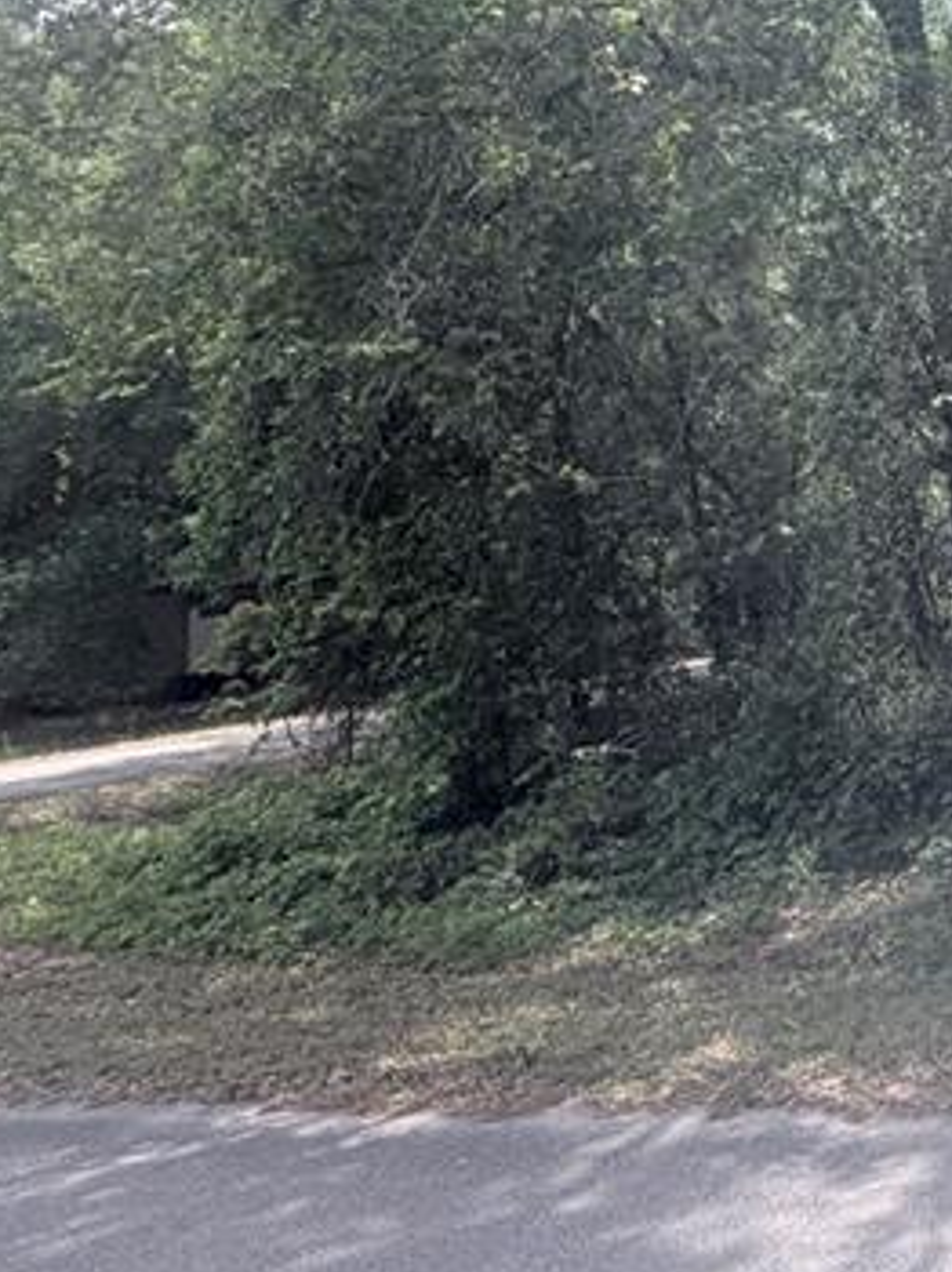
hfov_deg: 27.6
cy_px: 265
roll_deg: +7.1
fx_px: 1505
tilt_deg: +11.5
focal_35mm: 41
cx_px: 1315
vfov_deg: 43.8
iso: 40
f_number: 2.2
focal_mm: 2.22
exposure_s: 1/564
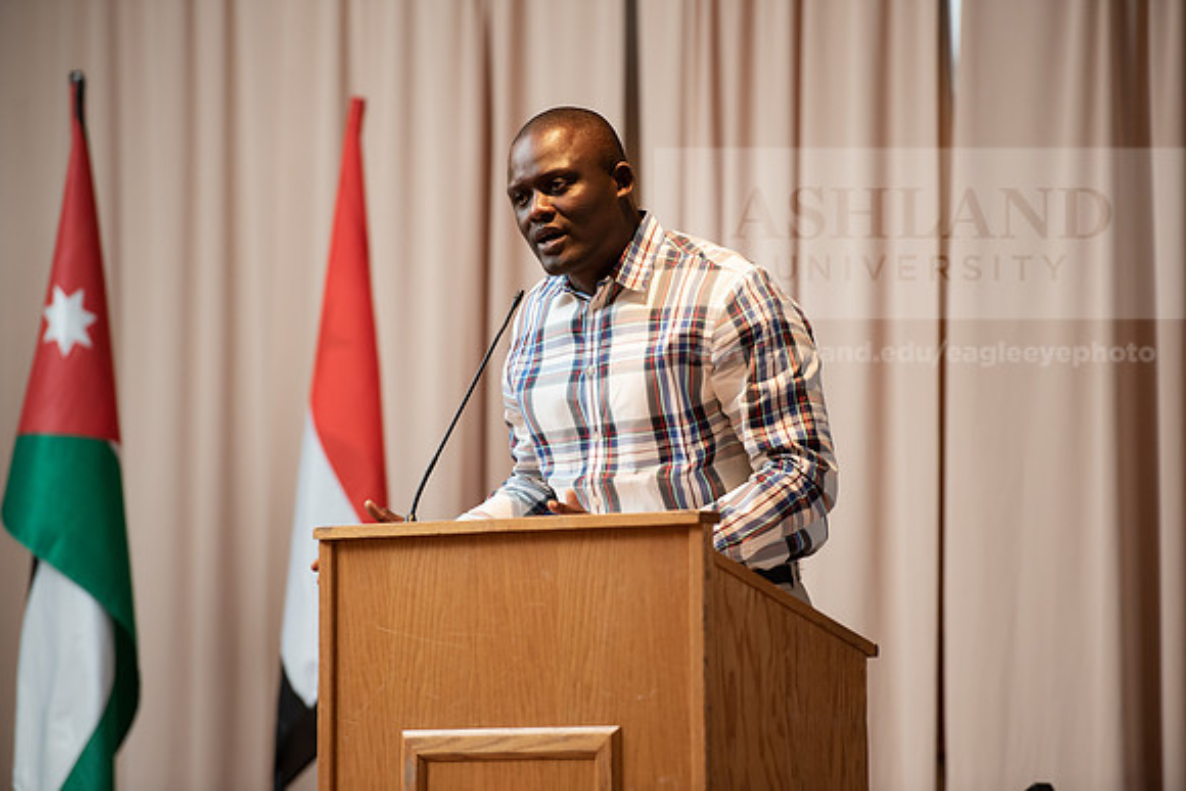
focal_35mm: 200
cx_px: 593
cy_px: 396
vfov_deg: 6.9
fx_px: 6590
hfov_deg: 10.3
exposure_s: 1/200
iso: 1250
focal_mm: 200
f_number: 3.2
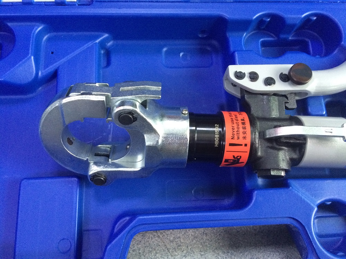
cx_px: 173
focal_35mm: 29
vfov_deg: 48.2
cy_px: 130
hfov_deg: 61.7
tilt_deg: -74.6
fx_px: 290
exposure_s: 1/30
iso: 320
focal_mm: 4.15
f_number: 2.2
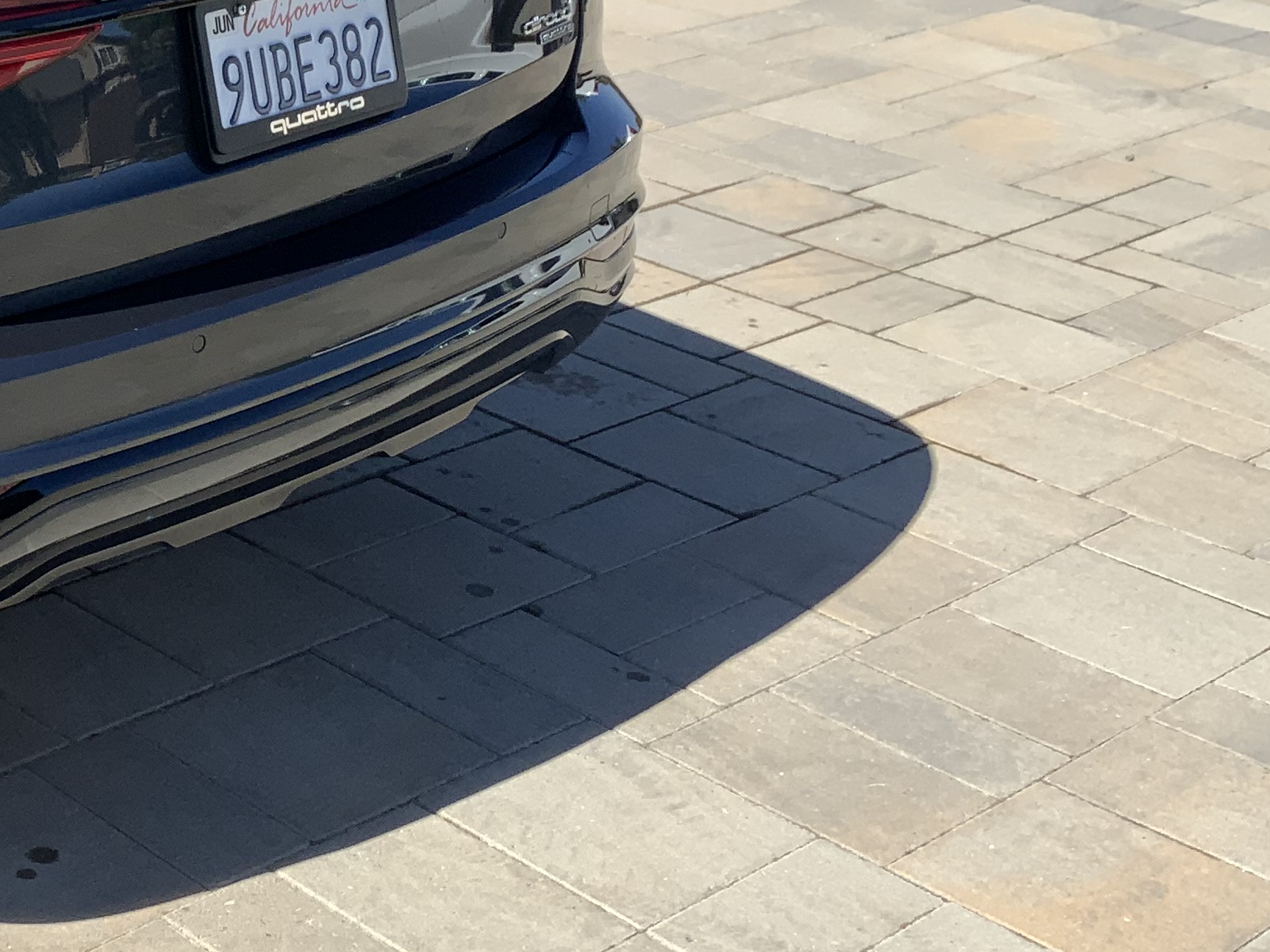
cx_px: -109
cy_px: 211
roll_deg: -1.1
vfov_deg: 20.2
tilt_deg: -19.0
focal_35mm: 72
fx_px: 2642
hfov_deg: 25.2
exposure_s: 1/1311
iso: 16
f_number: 1.8
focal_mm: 3
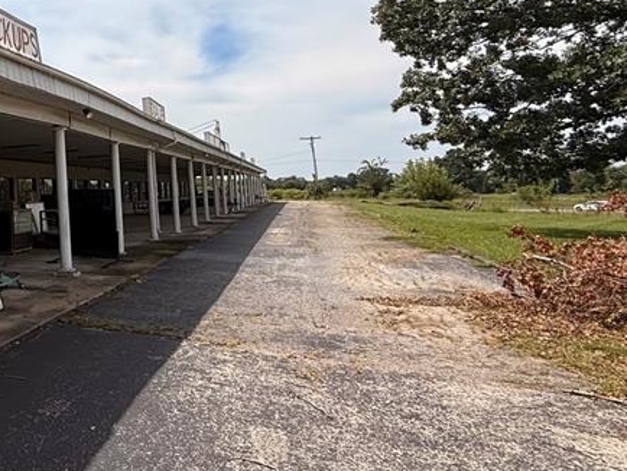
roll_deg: +1.5
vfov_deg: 42.2
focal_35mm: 33
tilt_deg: +6.8
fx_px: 598
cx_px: -95
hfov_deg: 41.3
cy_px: 144
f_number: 2.2
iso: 50
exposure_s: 1/1901
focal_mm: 2.22
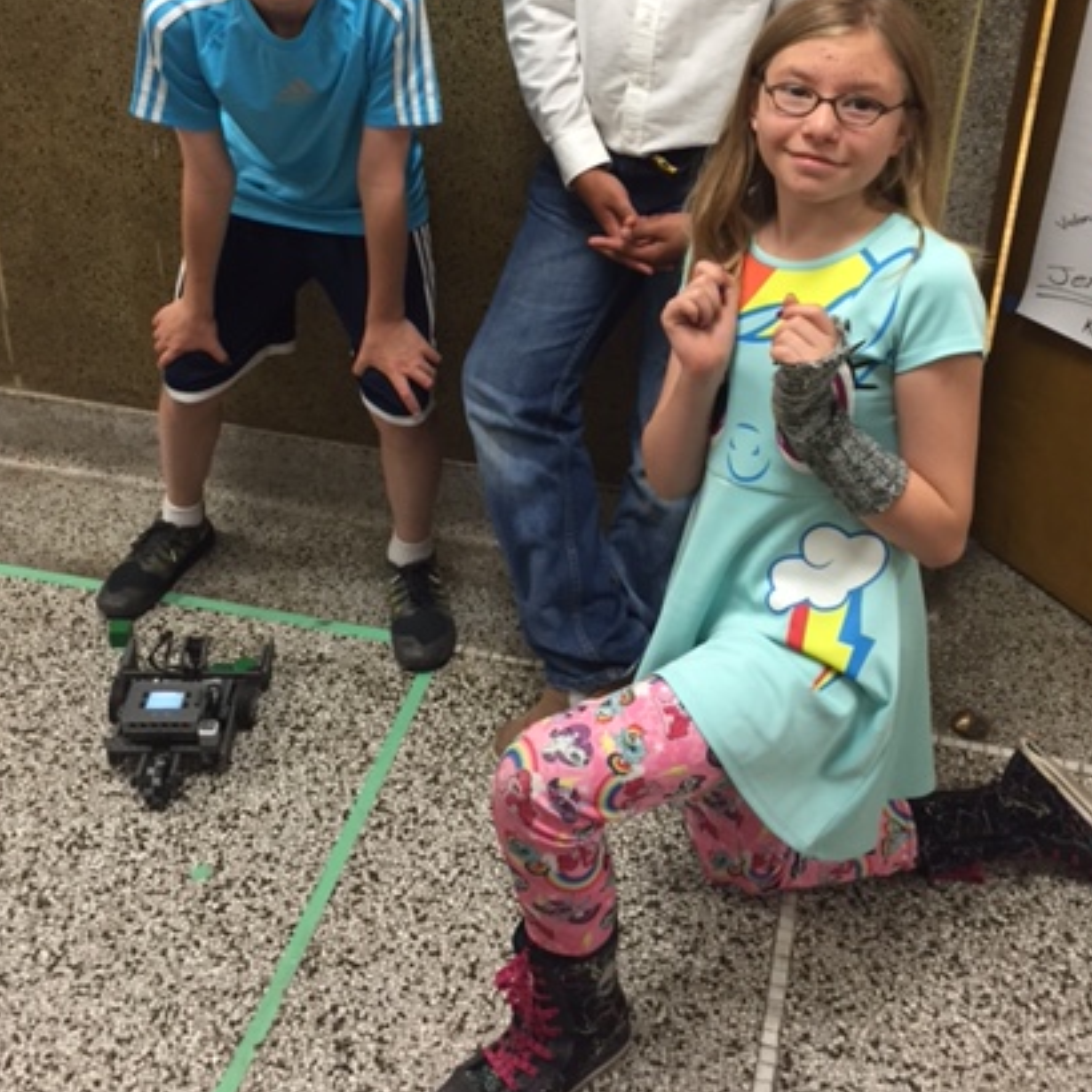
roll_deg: -1.2
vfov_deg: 41.2
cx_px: 535
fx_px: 1428
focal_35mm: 40
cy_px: 349
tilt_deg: -27.5
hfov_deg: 41.9
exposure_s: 1/30
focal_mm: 4.15
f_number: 2.2
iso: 125
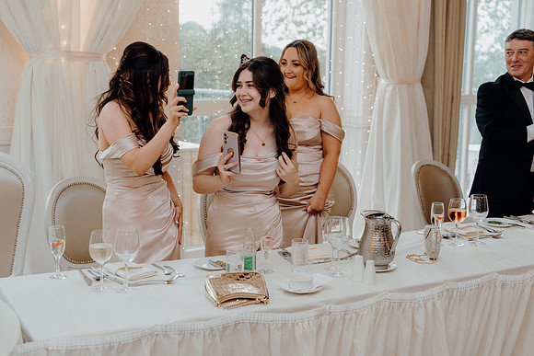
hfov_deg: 39.6
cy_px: 178
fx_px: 742
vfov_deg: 27.0
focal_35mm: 50
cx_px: 267
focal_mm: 50
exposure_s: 1/160
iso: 1250
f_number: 3.5
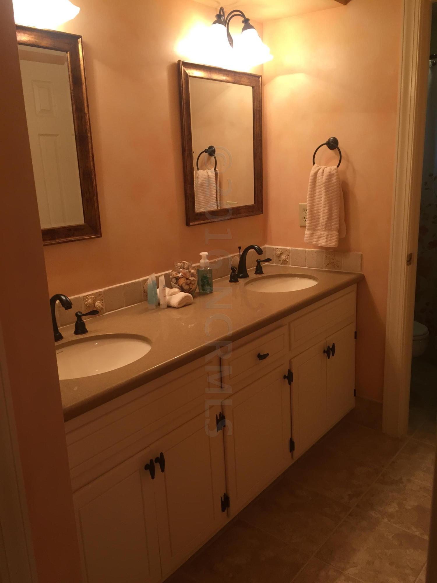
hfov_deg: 48.2
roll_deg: +1.9
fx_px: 488
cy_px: 292
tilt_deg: -13.9
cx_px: 218
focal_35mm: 29
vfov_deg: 61.7
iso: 32
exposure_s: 1/30
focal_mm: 4.15
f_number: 2.2
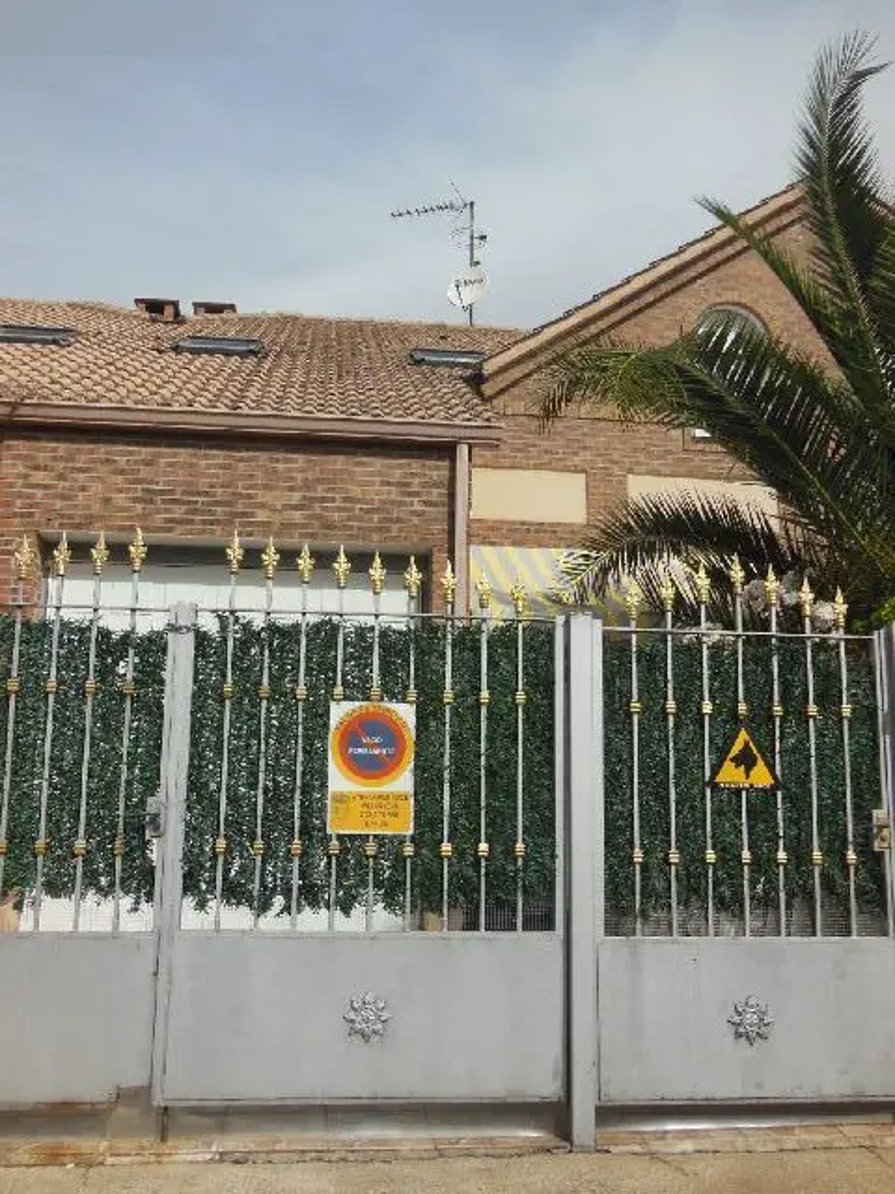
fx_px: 1172
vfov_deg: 54.0
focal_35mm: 34
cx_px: 448
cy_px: 597
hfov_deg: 41.8
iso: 125
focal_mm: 6
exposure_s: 1/1500
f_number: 3.9
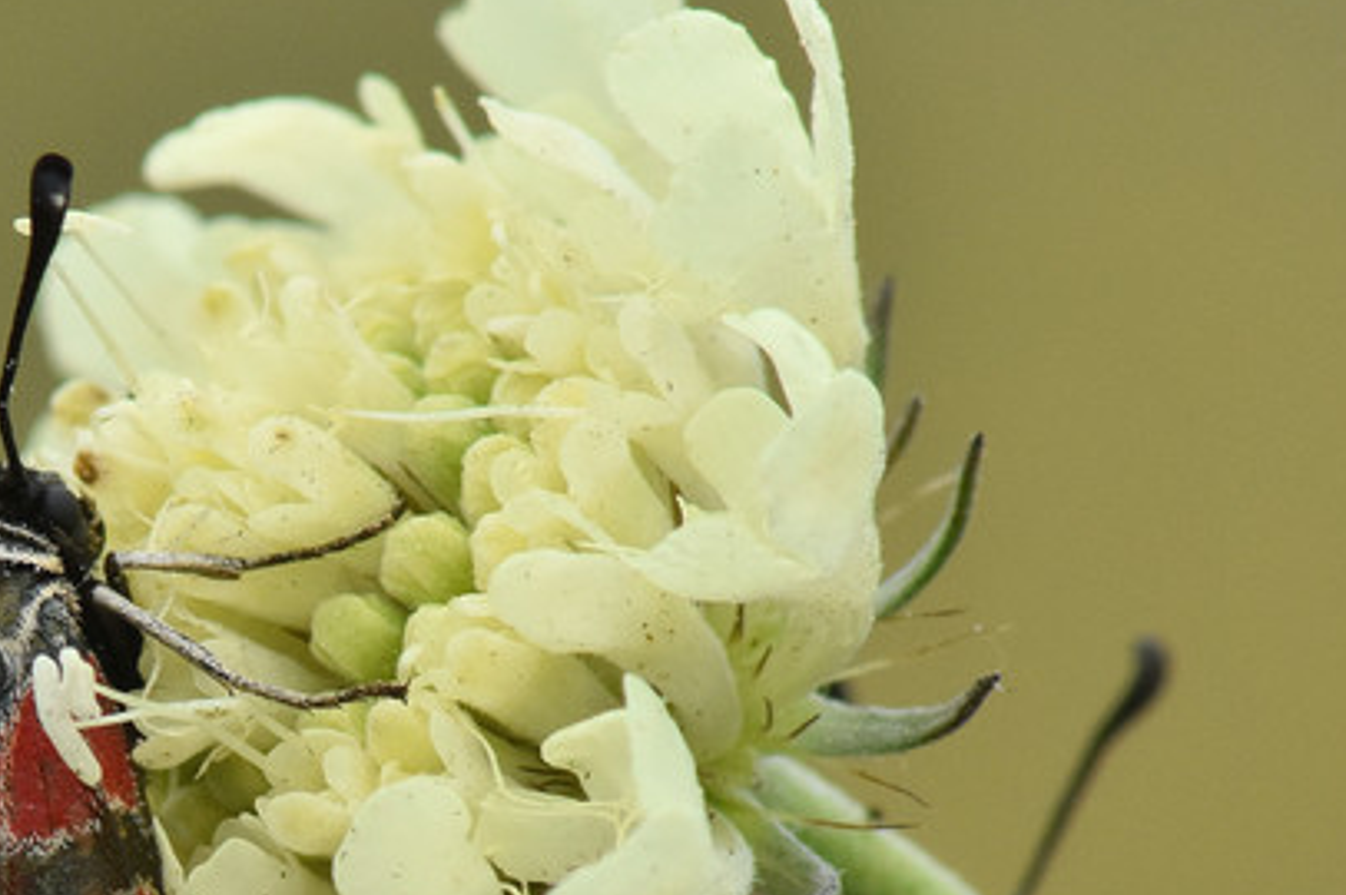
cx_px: 10
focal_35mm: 1065
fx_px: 39786
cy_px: 723
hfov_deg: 1.9
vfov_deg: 1.3
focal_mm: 300
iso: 1600
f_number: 18
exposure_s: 1/500
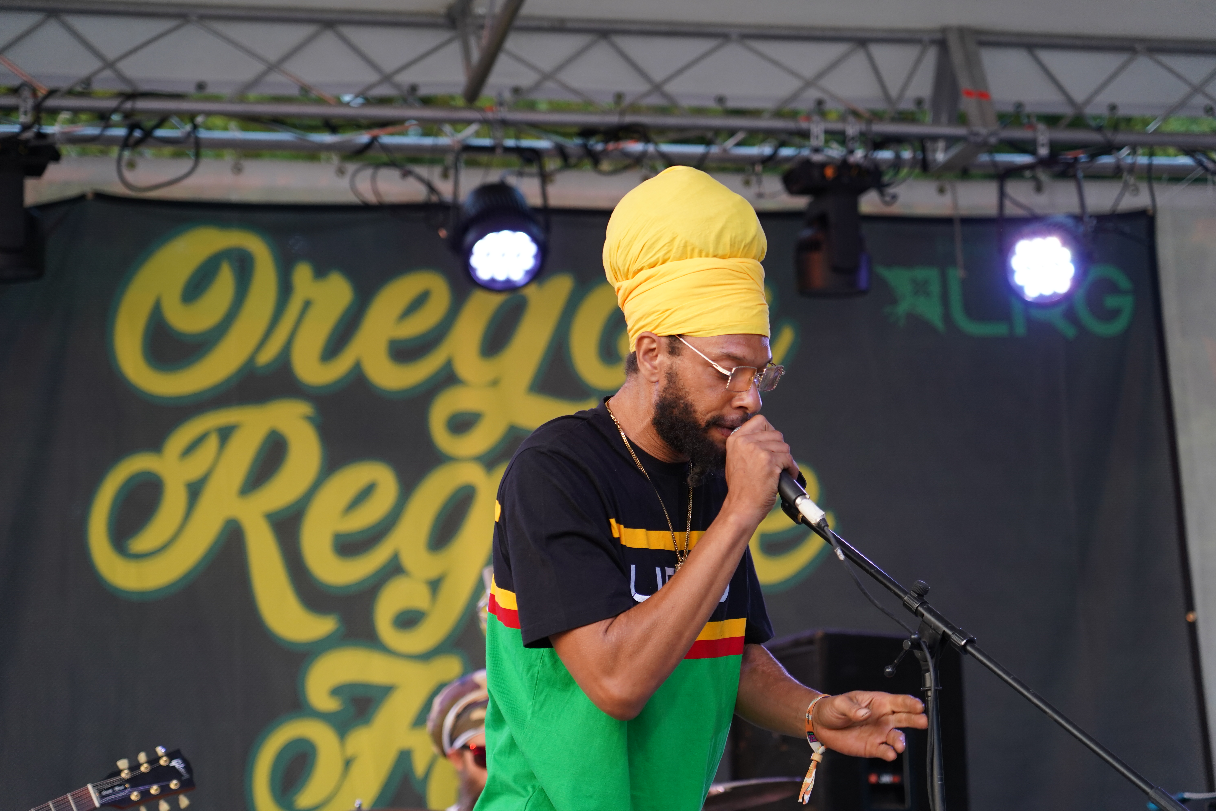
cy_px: 406
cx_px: 608
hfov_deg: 19.5
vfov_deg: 13.0
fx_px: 3546
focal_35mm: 105
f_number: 4
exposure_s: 1/160
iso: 1000
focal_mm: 105
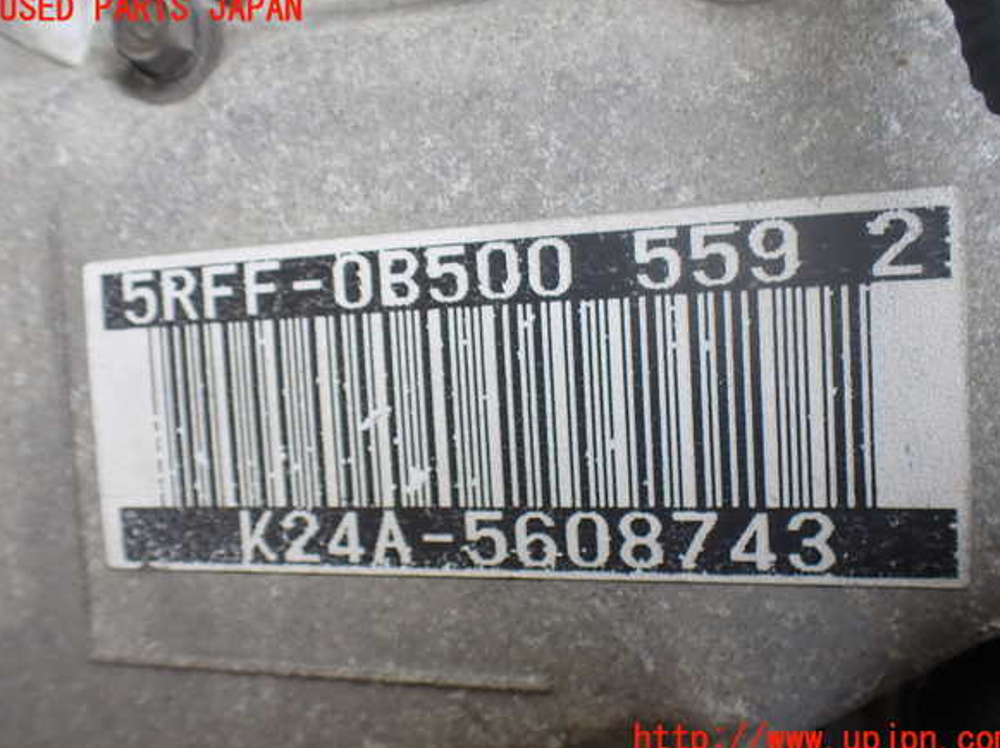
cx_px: 506
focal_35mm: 31
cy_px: 375
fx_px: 895
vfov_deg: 45.4
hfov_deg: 58.4
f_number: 2.3
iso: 100
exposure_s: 1/200
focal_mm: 5.4
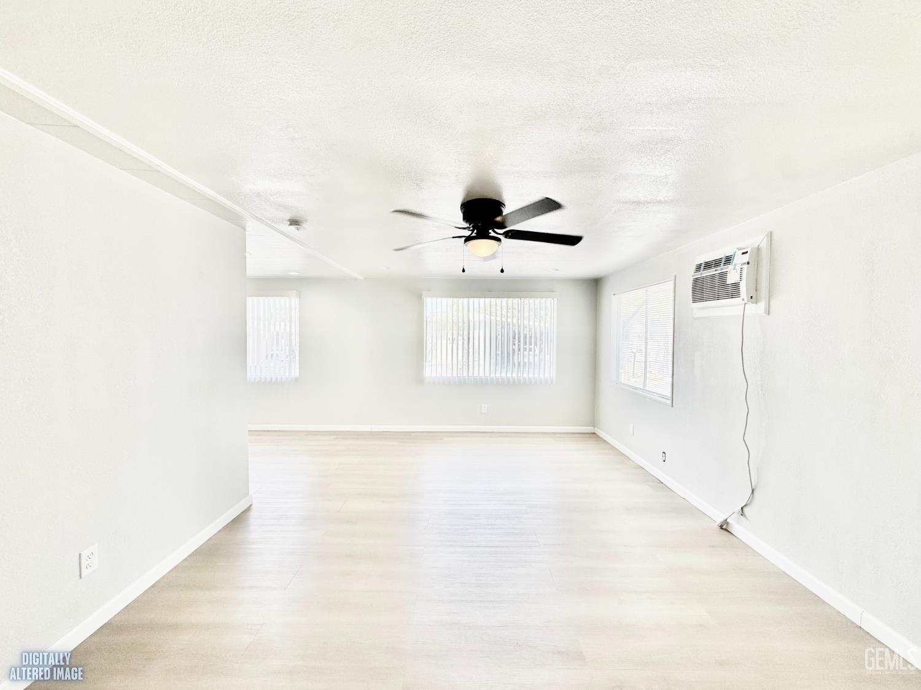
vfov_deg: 85.7
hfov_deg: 102.1
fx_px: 372
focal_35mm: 14
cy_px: 345
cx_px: 460
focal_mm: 2.22
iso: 40
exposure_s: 1/181
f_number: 2.2
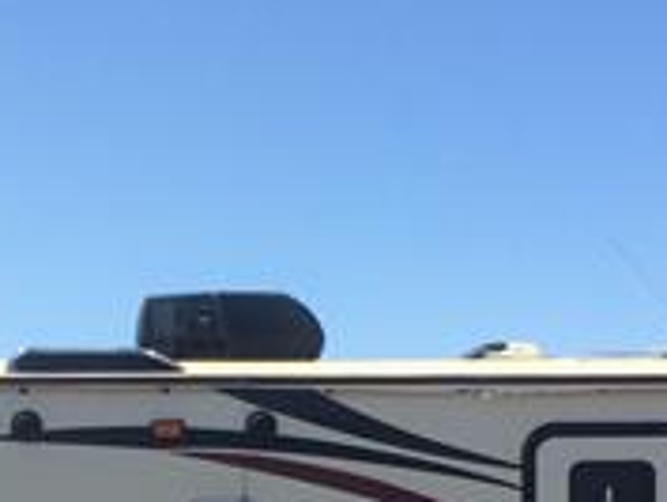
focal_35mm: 105
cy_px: 721
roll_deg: +0.9
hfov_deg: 18.6
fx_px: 2025
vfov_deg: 13.4
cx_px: 200
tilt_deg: -2.1
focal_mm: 4.15
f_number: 2.2
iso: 32
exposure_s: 1/1786
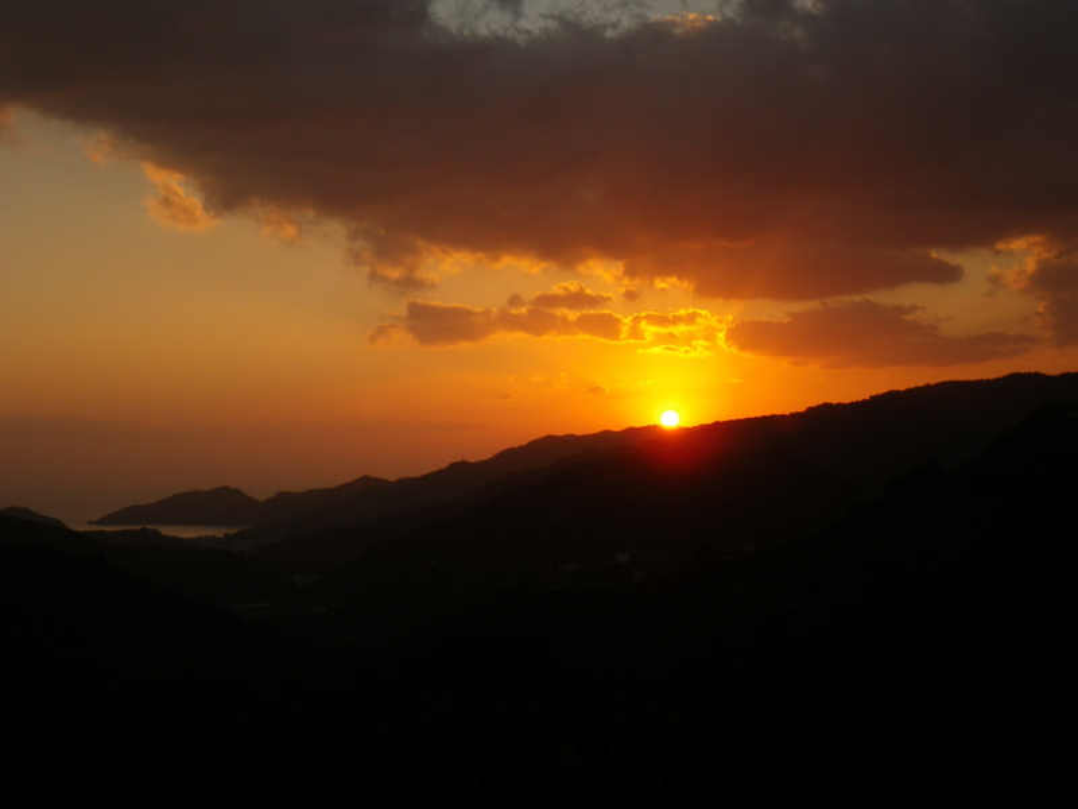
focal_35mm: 51
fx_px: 1588
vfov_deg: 28.6
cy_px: 404
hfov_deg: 37.5
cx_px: 539
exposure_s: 1/200
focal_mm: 9.1
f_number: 5.3
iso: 80
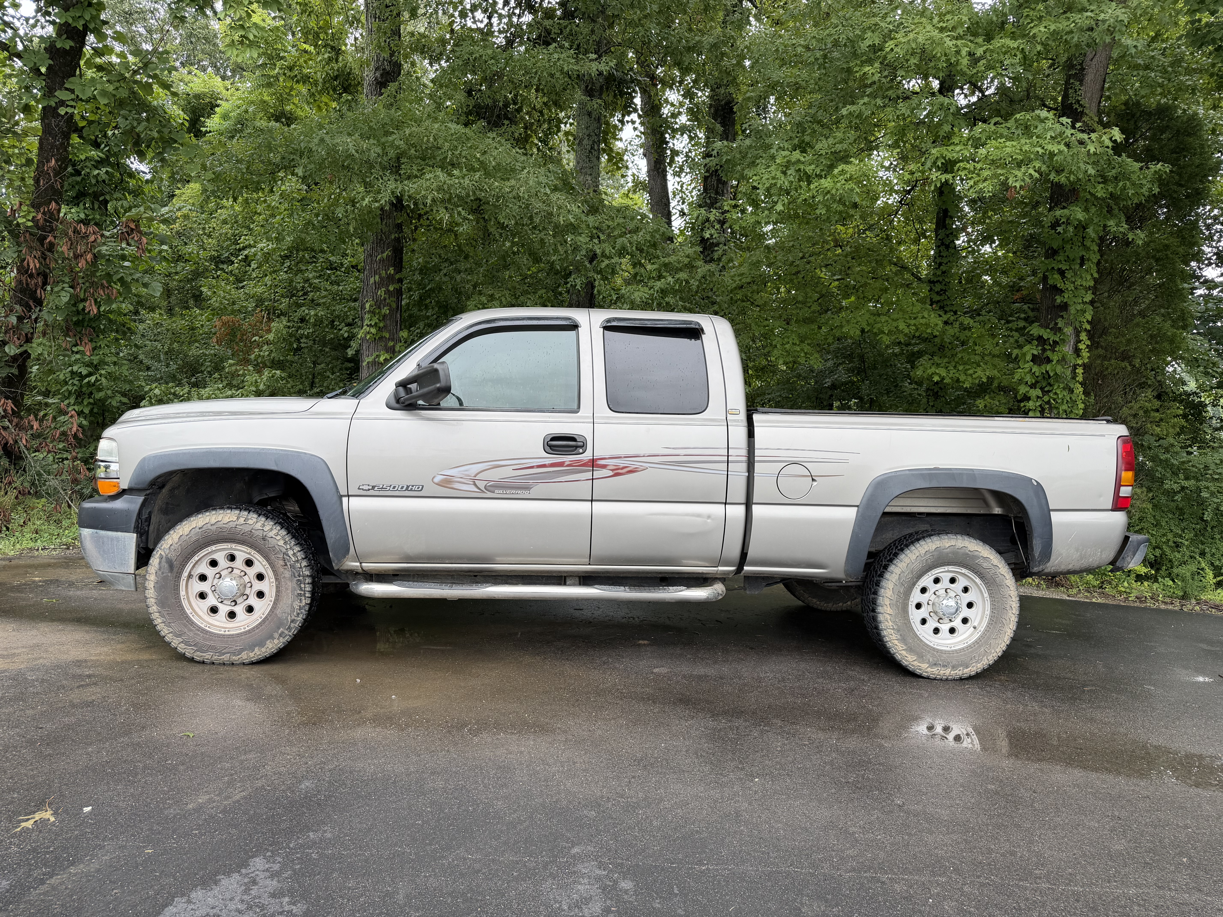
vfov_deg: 56.8
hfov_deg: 71.6
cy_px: 458
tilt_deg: -1.5
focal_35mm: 24
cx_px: 612
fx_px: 848
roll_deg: -3.5
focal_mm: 6.76
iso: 80
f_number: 1.78
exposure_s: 1/476
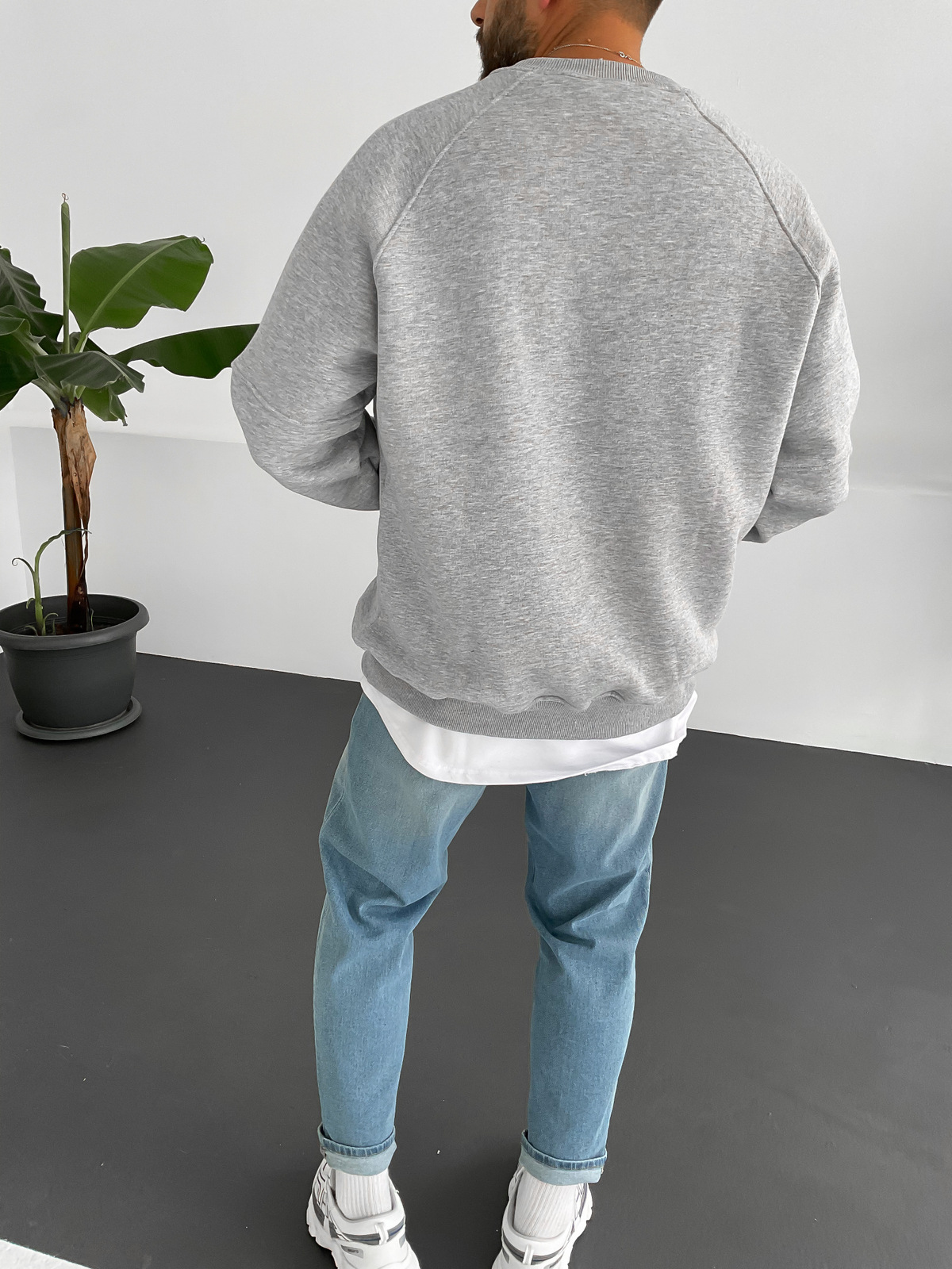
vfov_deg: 61.7
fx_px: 1063
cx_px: 476
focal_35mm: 29
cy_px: 634
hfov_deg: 48.2
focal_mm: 3
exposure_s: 1/120
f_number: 1.8
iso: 50
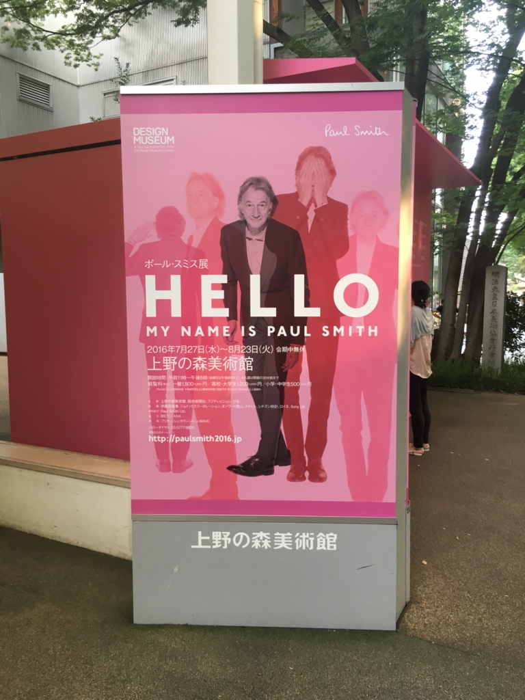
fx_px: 586
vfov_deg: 61.7
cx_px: 262
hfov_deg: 48.2
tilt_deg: -5.2
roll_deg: +1.1
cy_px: 350
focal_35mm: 29
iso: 32
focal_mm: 4.15
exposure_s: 1/30
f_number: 2.2
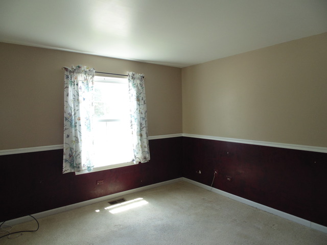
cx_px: 164
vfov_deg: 61.1
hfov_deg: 76.4
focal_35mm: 22
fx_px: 208
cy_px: 122
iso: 100
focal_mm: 4
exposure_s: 1/30
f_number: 3.1
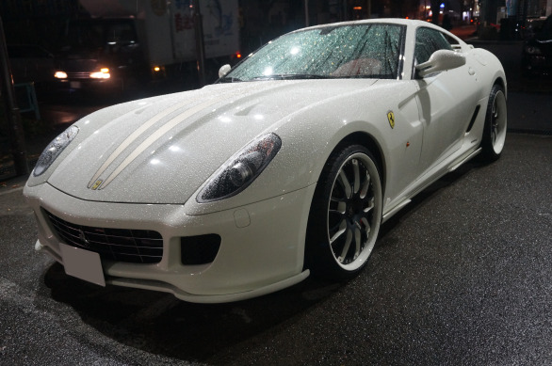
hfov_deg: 57.3
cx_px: 276
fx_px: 505
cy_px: 183
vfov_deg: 39.9
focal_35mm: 33
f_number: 4
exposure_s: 1/160
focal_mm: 22
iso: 2000
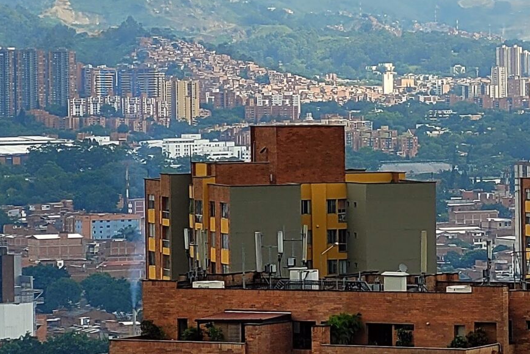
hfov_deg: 8.8
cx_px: 584
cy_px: 135
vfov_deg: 5.9
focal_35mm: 233
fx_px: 3431
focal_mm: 7.12
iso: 25
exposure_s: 1/714
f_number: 2.4
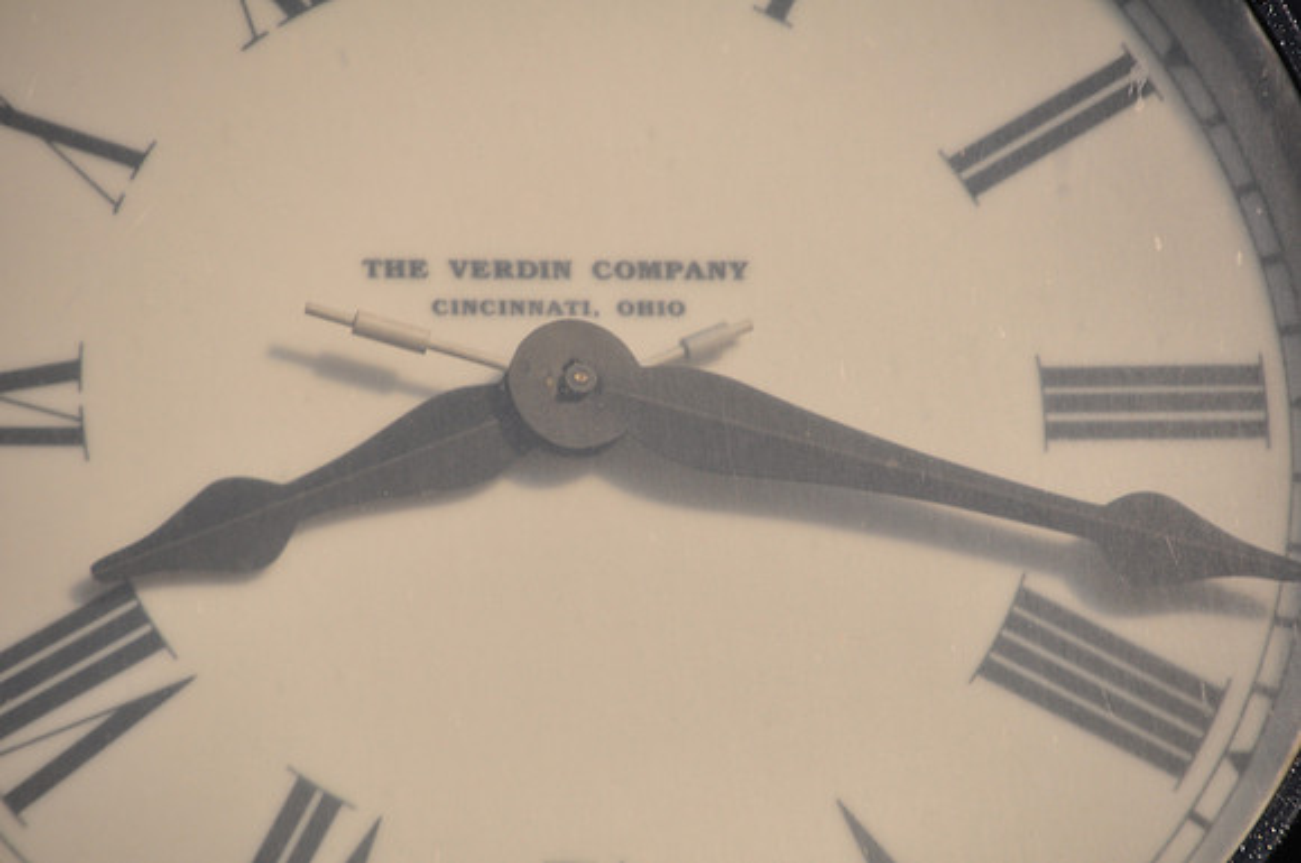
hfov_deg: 4.6
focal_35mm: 450
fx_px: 16240
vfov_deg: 3.0
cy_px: 432
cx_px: 650
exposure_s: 1/2000
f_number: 6.3
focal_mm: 300
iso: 360
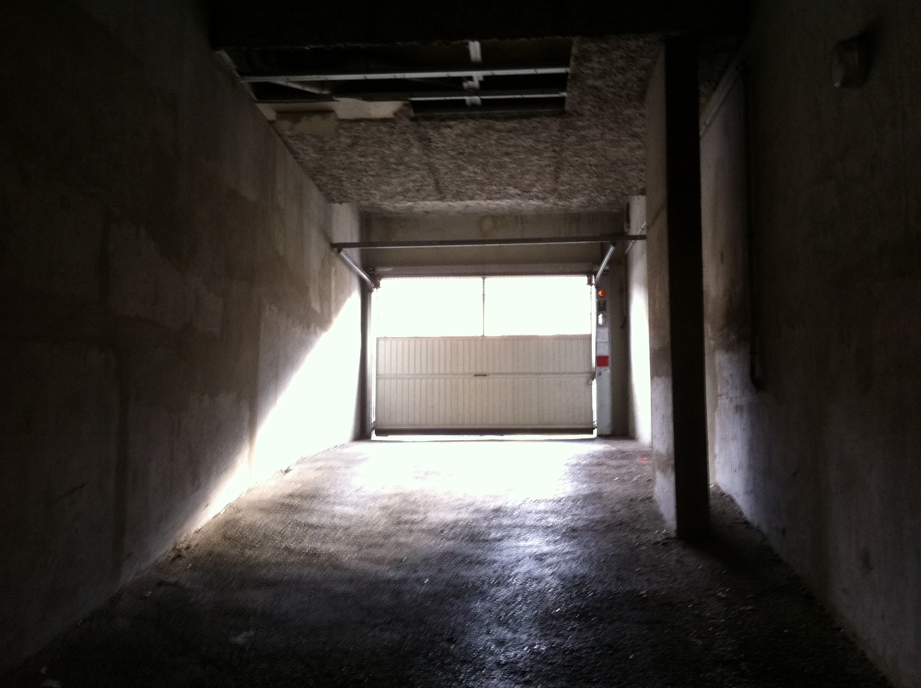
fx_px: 930
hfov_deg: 52.7
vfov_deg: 40.6
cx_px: 460
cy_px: 344
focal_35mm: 35
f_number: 2.8
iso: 200
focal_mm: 3.85
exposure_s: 1/15
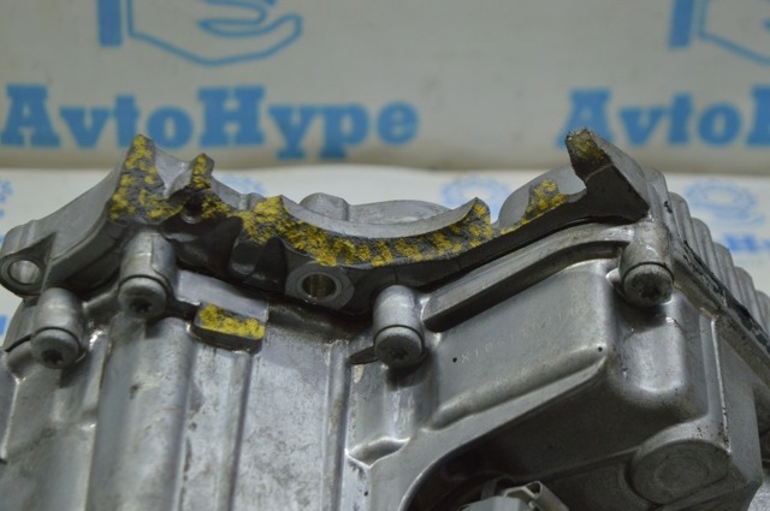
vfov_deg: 16.5
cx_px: 385
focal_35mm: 82
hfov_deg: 24.6
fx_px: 1762
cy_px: 256
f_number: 5.6
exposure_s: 1/40
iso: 400
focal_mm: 55
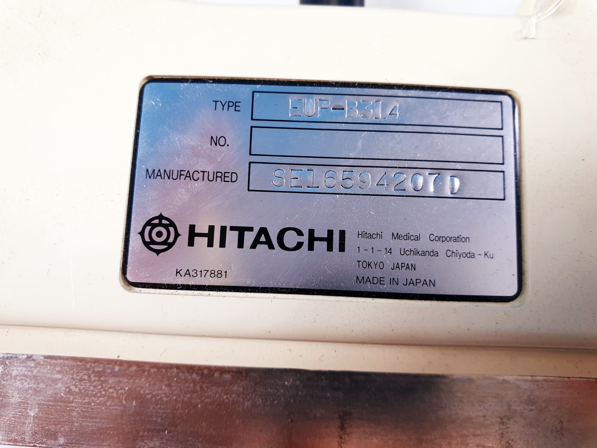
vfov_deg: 53.1
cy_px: 224
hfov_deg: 67.3
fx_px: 448
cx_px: 298
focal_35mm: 26
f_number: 2.4
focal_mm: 4.3
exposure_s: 1/50
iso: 100
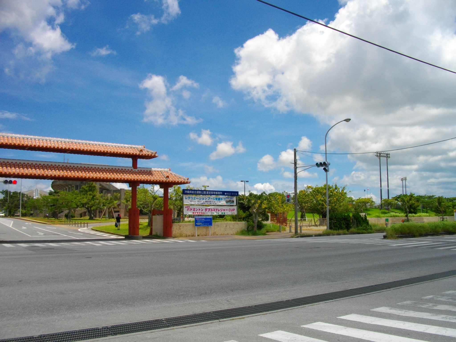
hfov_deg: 56.8
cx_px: 228
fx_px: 422
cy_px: 171
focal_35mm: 32
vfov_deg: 44.2
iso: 100
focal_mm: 5.7
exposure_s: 1/640
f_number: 5.5
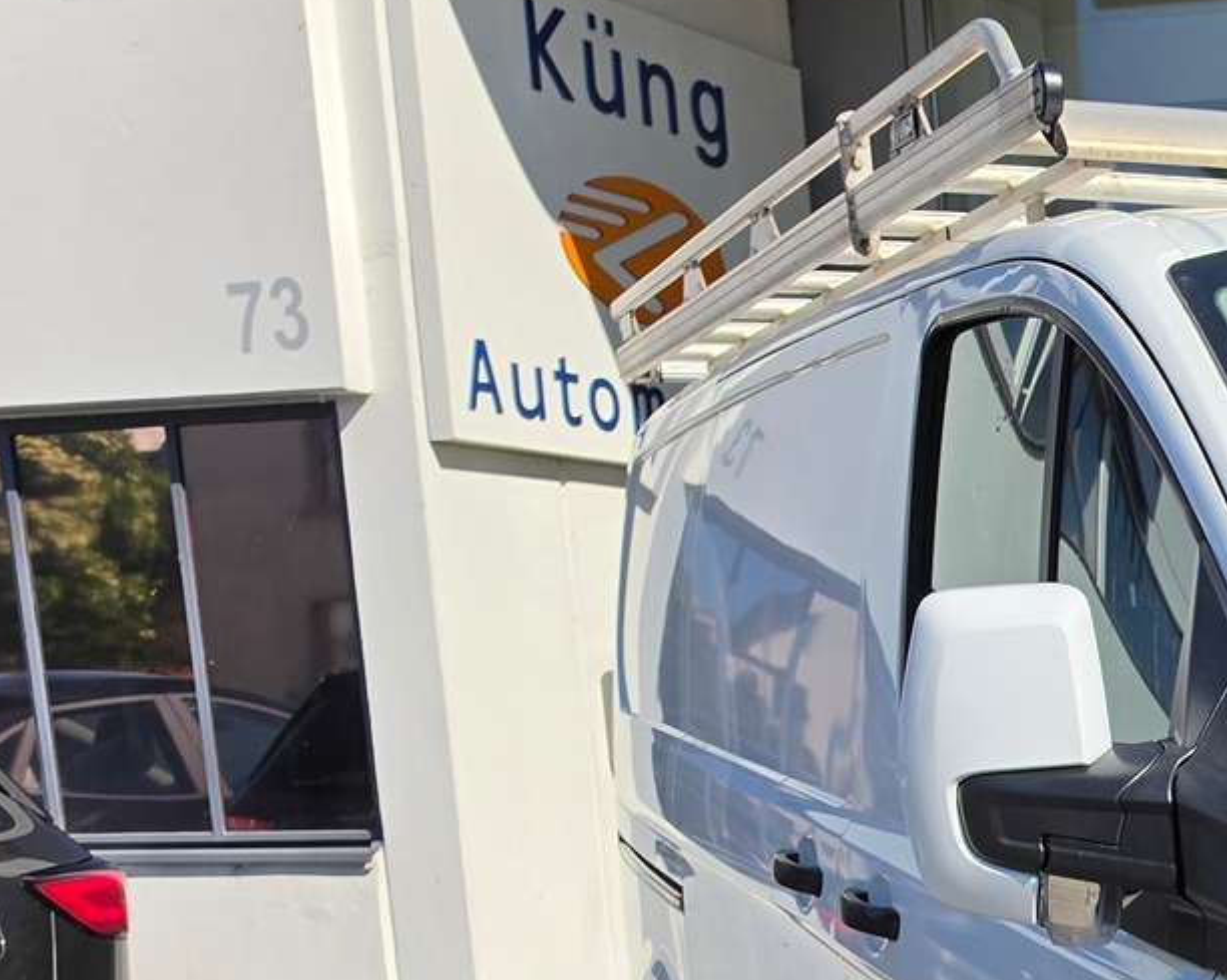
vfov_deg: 19.1
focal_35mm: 74
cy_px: 1293
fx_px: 2686
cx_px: 1806
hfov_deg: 21.7
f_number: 1.4
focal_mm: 6.5
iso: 40
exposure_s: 1/7939
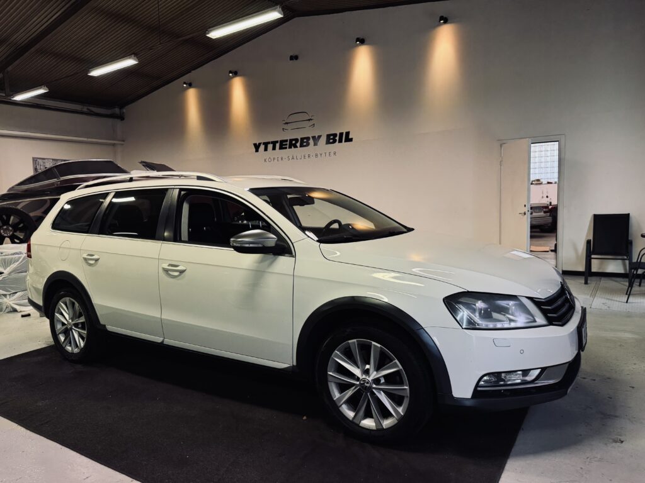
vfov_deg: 56.8
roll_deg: +1.6
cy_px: 242
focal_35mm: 24
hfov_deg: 71.6
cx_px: 322
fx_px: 447
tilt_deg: -5.1
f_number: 1.78
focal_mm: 6.76
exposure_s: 1/100
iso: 160
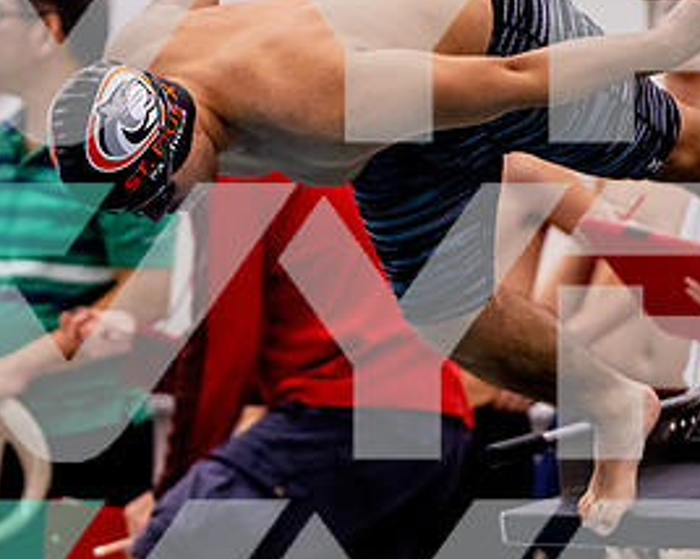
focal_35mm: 482
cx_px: 366
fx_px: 9978
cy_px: 340
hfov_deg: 4.0
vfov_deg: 3.2
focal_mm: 200
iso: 6400
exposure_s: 1/1600
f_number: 2.8
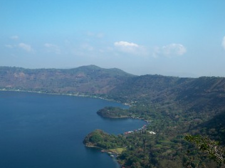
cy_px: 93
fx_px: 318
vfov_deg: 29.6
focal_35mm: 49
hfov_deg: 38.9
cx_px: 102
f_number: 5.3
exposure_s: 1/320
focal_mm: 7.8
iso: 64
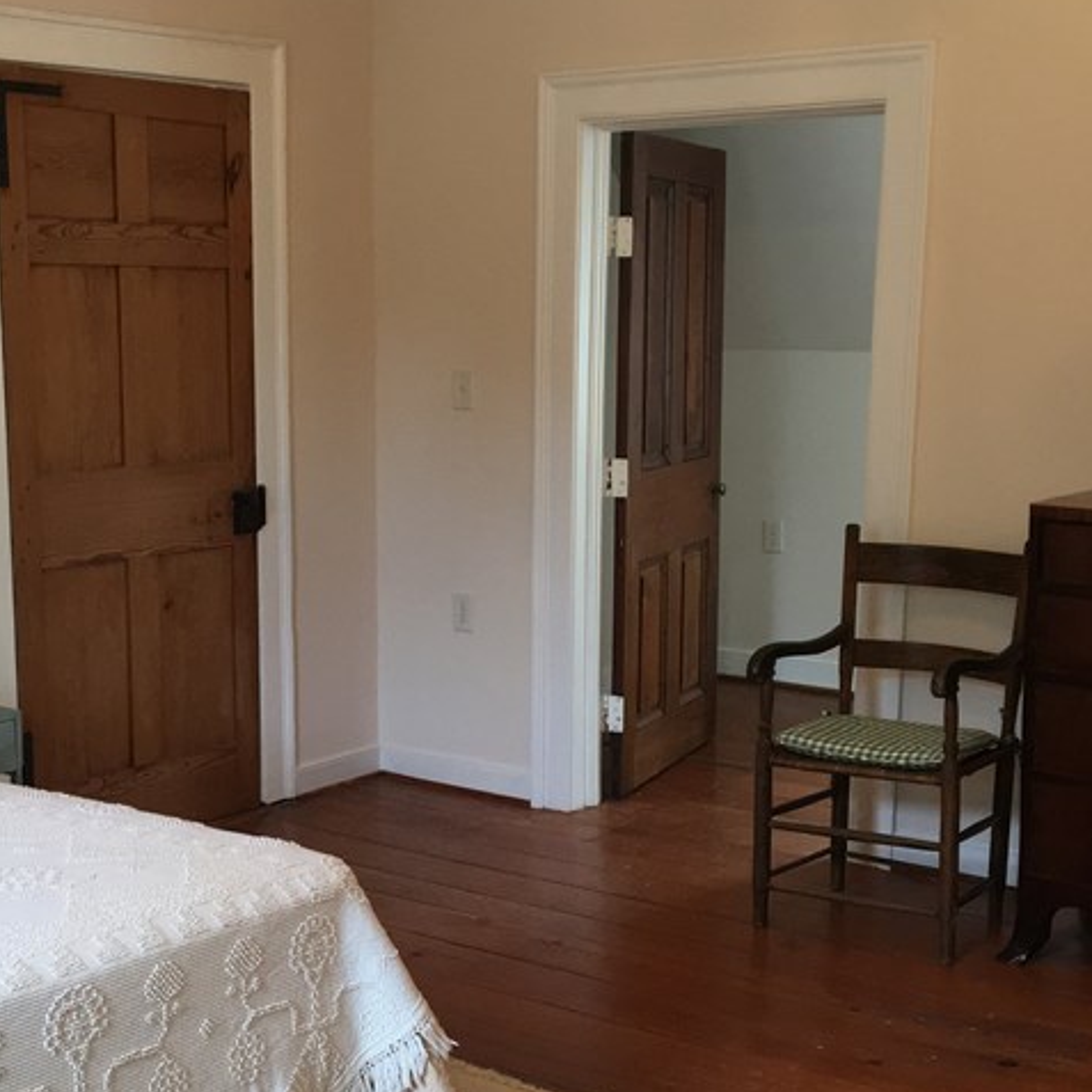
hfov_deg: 31.0
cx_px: 433
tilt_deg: -10.8
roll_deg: -0.2
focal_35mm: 55
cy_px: 664
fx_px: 1963
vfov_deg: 31.0
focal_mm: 4.15
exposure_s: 1/30
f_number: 2.2
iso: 100
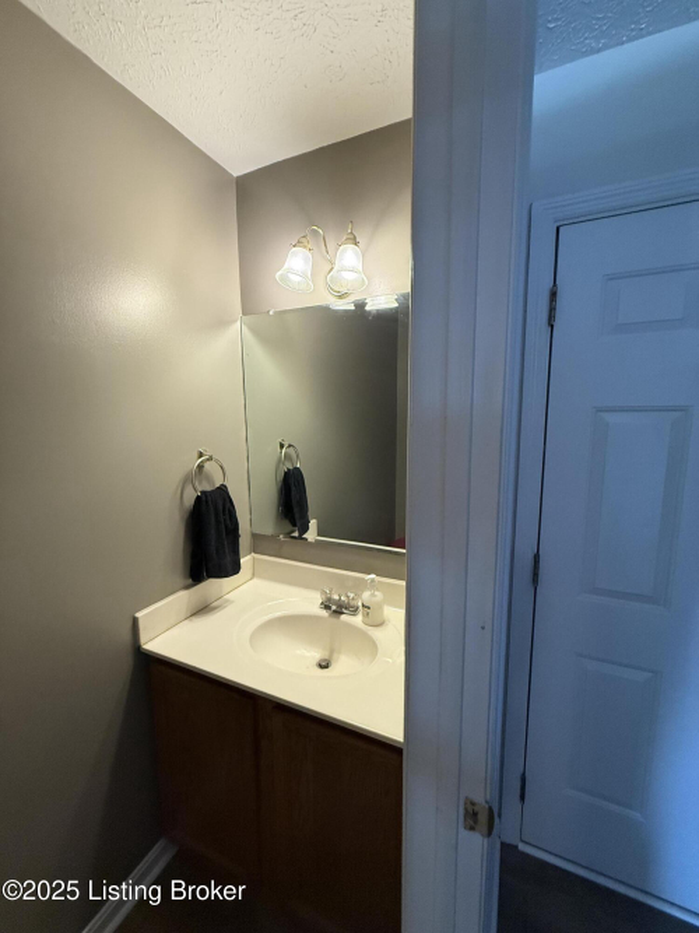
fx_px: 377
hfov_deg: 85.7
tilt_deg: -6.9
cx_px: 350
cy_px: 466
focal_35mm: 14
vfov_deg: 102.1
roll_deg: +0.6
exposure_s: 1/120
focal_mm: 2.22
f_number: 2.2
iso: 250
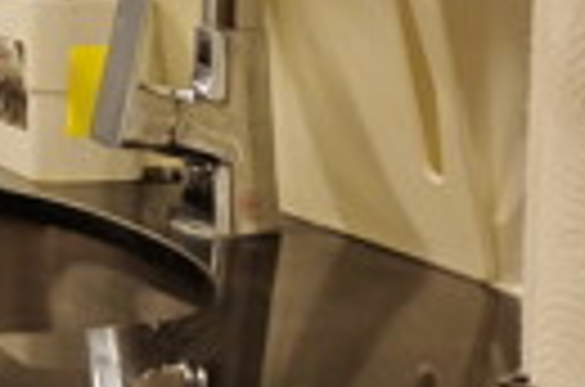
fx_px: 1799
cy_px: -90
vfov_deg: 12.0
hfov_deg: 15.2
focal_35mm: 111
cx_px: -554
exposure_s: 1/30
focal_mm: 16
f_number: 3.5
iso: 1000
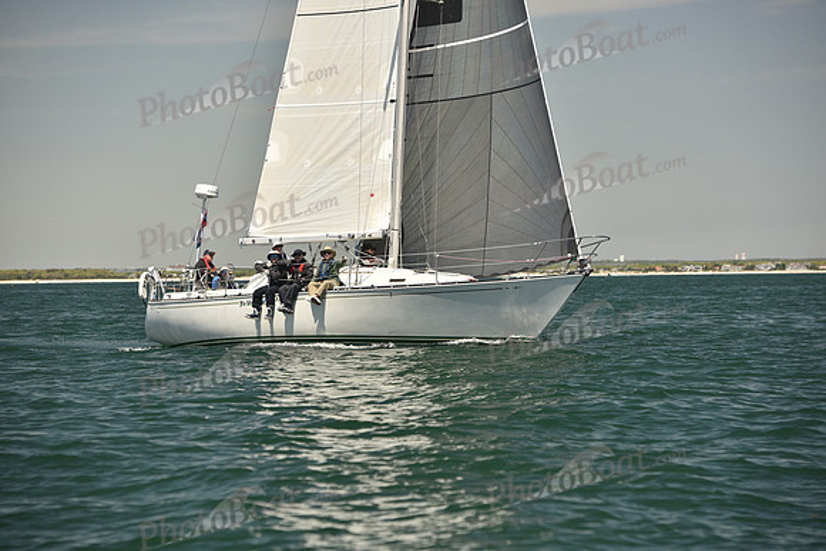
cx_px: 413
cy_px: 276
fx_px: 3328
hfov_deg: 14.2
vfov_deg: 9.5
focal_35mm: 145
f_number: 5
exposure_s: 1/800
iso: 250
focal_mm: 145
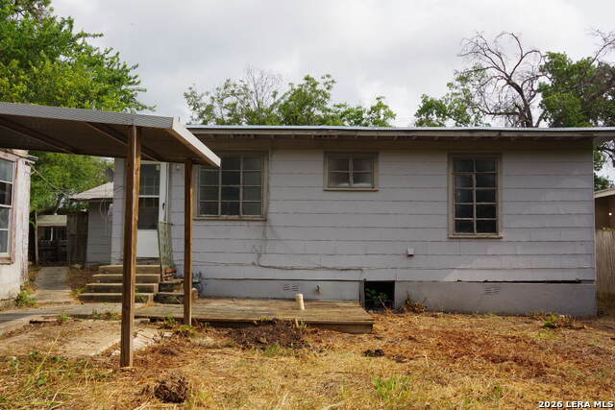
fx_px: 530
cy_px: 205
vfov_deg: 42.3
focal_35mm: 31
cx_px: 308
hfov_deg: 60.3
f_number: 11
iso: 200
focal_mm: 21
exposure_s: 1/160
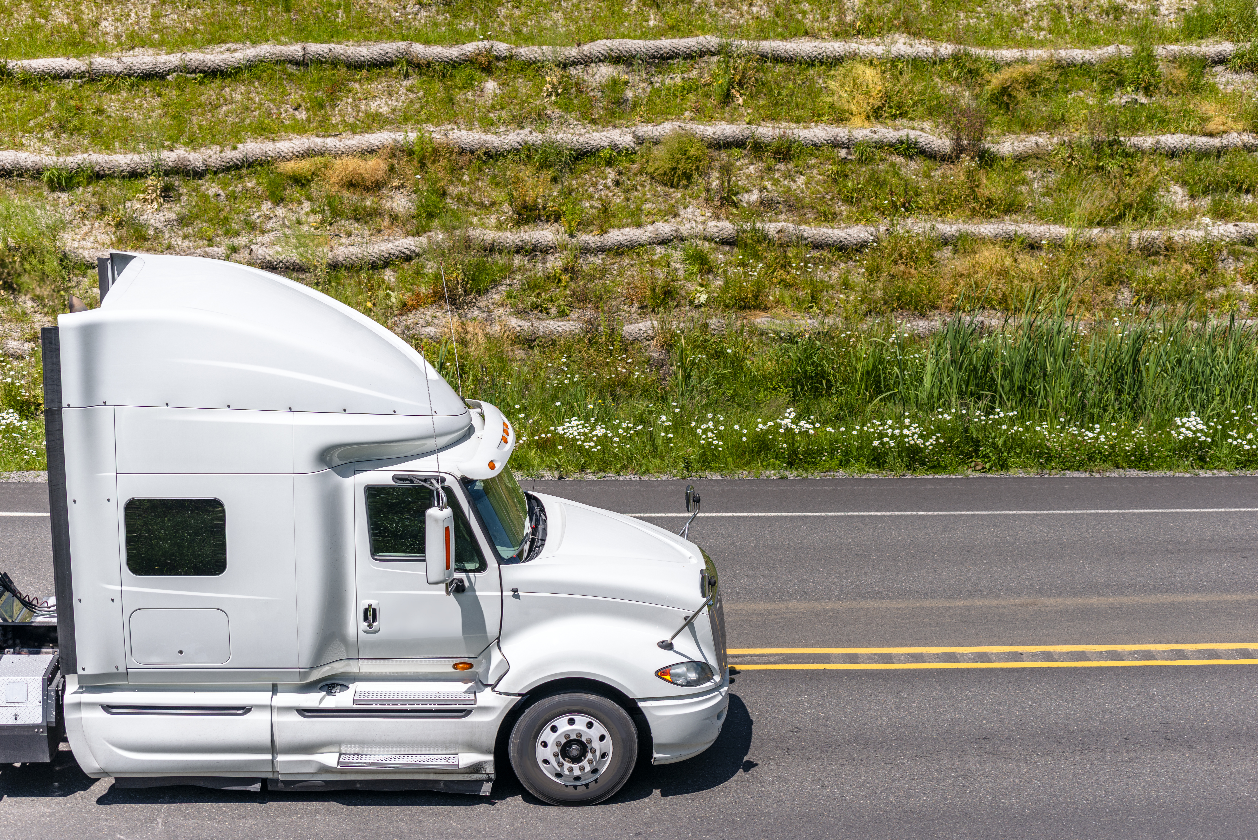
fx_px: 2447
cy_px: 420
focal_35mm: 70
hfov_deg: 28.8
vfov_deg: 19.5
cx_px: 629
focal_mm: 70
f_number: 3.5
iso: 100
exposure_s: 1/2000
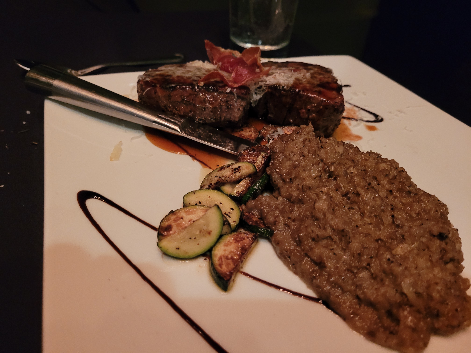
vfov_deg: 53.1
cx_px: 236
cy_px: 176
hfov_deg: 67.3
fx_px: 354
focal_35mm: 26
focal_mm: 5.4
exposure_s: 1/24
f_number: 1.8
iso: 640
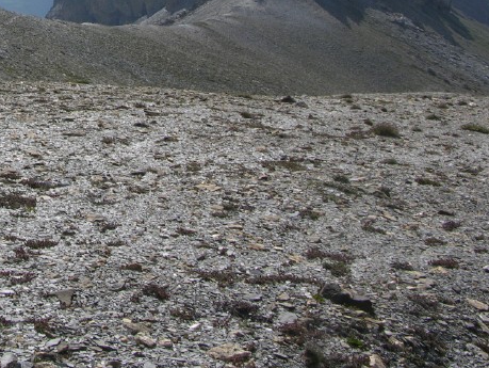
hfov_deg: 23.9
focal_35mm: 78
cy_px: -23
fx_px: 1103
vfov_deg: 18.3
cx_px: 0
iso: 50
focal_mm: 8.9
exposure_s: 1/248
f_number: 8
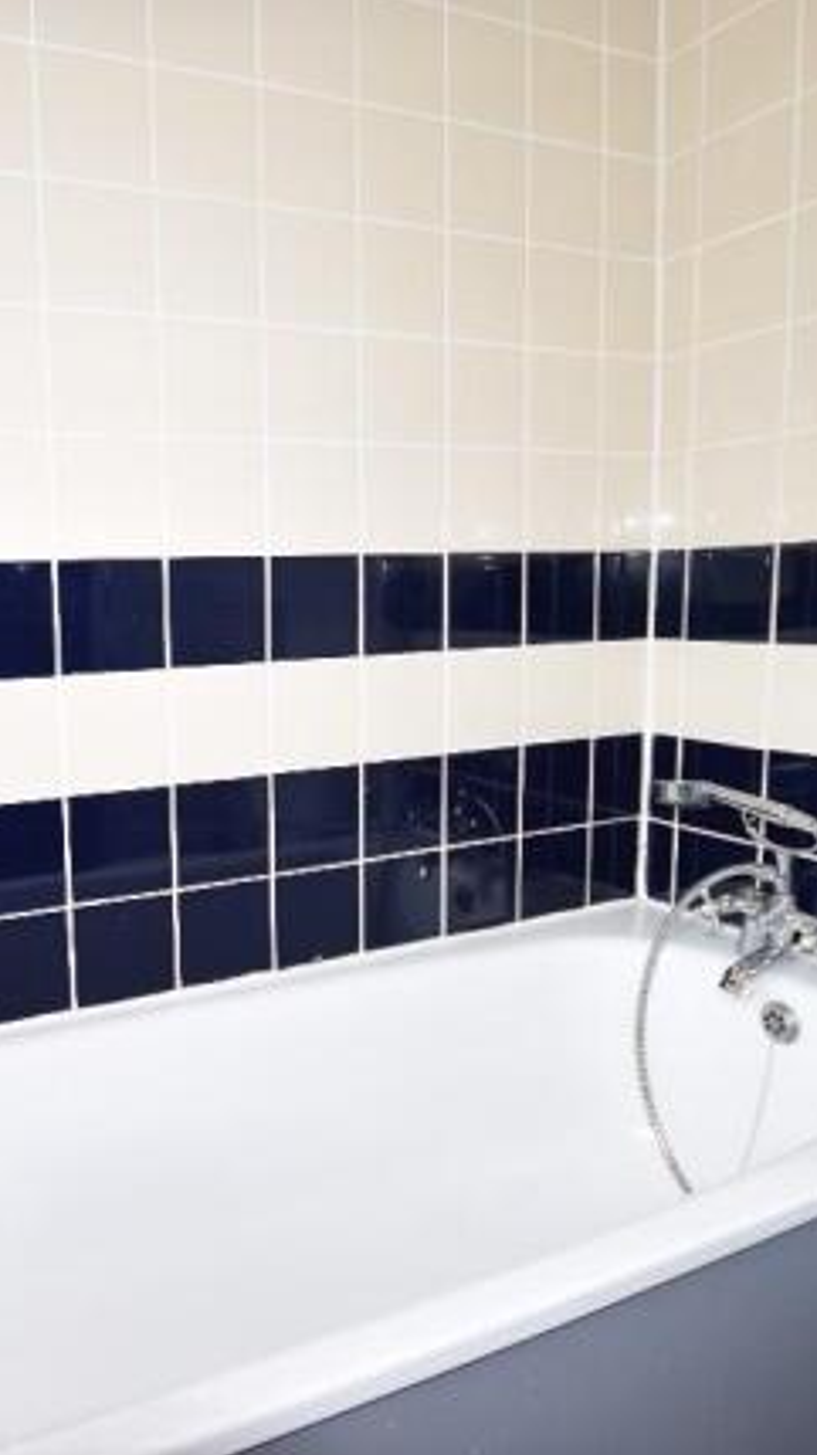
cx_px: 158
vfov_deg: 76.3
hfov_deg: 45.1
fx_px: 925
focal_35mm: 24
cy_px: 731
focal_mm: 10
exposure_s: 1/60
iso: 400
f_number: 4
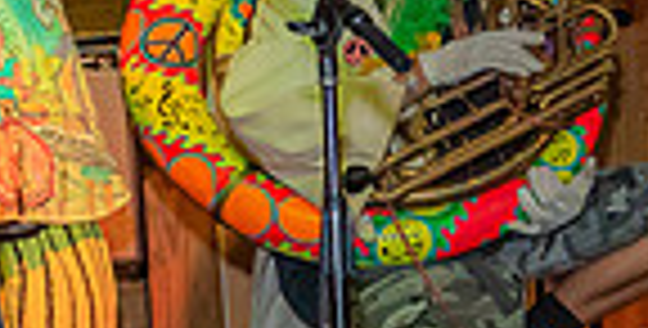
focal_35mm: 160
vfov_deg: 7.0
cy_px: 136
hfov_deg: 12.2
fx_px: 2686
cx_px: 1294
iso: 2000
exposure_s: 1/160
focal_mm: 27
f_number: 5.6
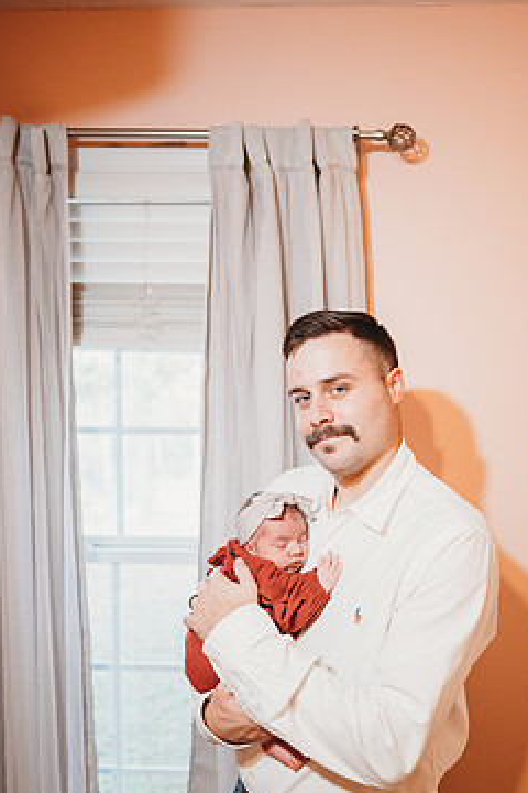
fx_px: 660
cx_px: 323
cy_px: 441
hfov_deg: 43.3
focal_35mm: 30
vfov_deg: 61.8
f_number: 1.8
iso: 1600
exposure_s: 1/160
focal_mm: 24
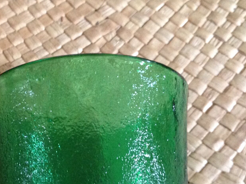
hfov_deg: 26.4
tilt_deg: -70.3
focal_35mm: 73
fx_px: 518
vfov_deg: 19.7
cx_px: 61
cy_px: 172
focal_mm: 4.28
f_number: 2.4
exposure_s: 1/15
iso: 400
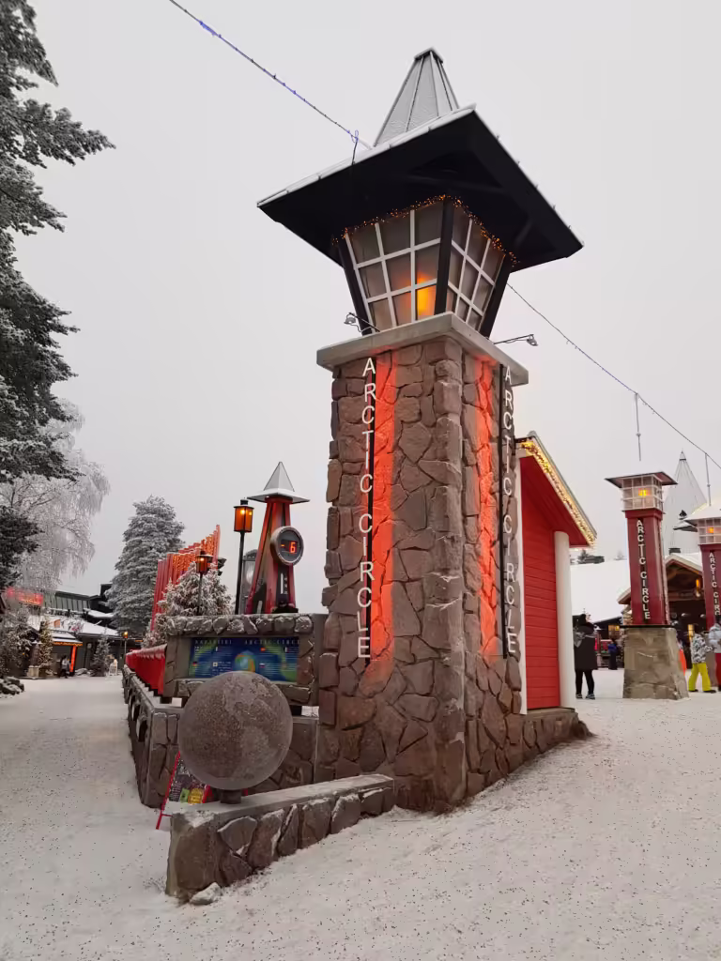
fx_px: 722
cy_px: 480
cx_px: 360
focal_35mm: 26
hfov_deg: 53.1
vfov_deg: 67.3
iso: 64
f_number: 1.7
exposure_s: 1/100
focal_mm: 4.2
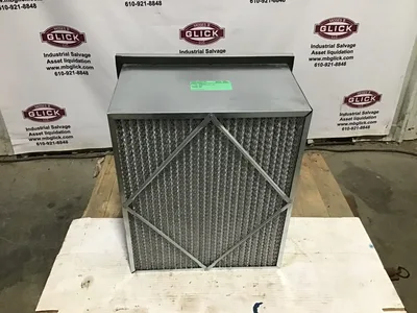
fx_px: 373
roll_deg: -1.6
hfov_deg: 58.4
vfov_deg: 45.4
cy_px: 156
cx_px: 208
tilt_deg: -33.1
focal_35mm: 31
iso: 160
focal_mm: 3.3
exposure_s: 1/30
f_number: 2.4
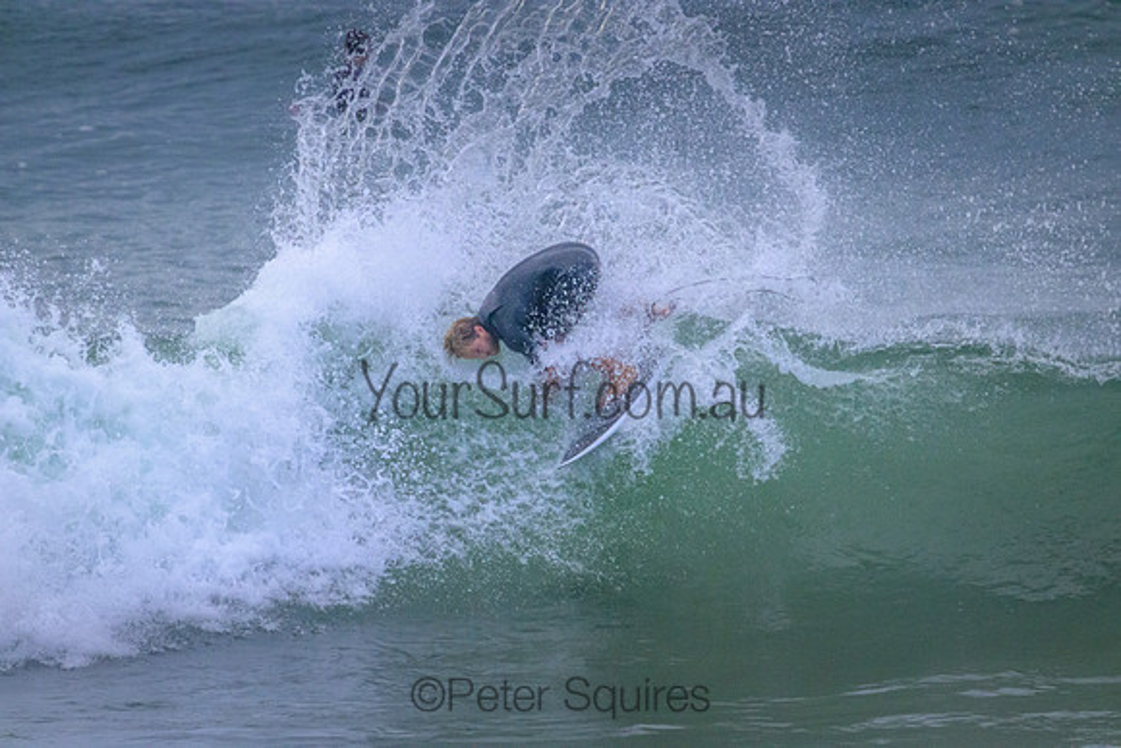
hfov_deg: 2.6
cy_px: 374
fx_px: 24916
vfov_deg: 1.7
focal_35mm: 800
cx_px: 560
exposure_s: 1/2000
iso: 5600
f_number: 11
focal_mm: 800
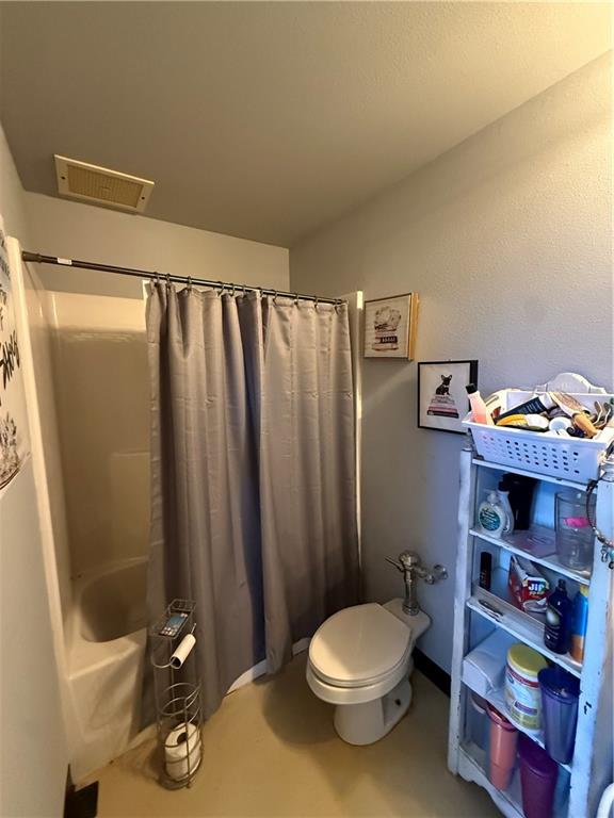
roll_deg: +0.8
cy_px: 409
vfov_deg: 102.1
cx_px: 307
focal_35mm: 14
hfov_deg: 85.7
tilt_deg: -6.6
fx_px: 331
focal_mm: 2.22
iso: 800
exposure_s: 1/60
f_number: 2.2
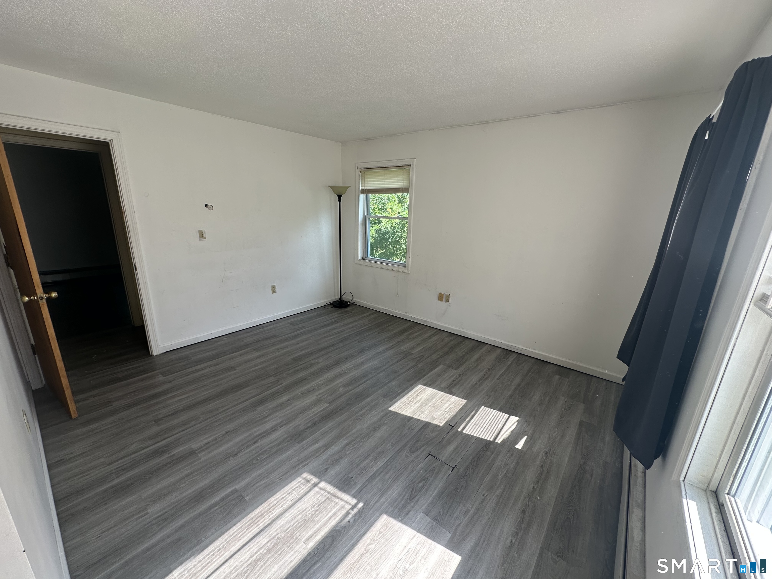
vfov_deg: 85.7
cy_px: 290
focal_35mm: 14
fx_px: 312
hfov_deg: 102.1
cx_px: 386
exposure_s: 1/122
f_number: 2.2
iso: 40
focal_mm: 2.22
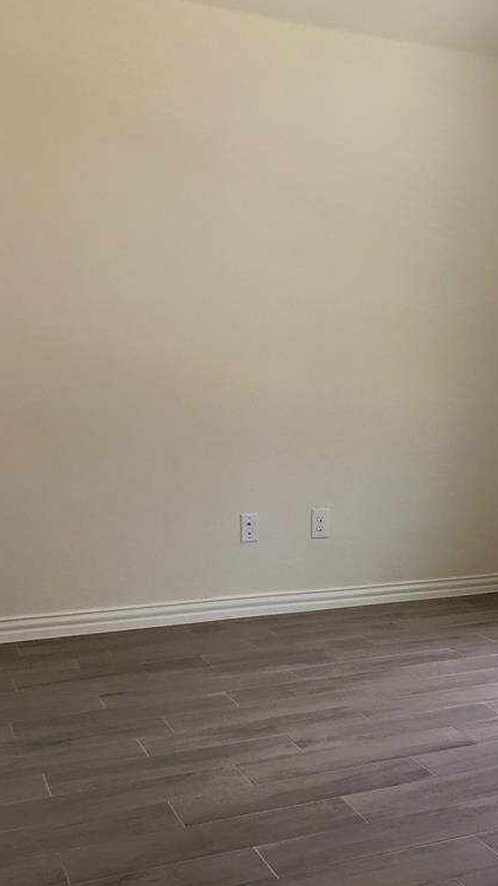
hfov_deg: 26.9
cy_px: 436
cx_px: 429
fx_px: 1009
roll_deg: -1.7
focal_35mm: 43
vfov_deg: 47.4
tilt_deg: -3.7
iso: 40
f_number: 2.2
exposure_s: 1/60
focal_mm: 4.15
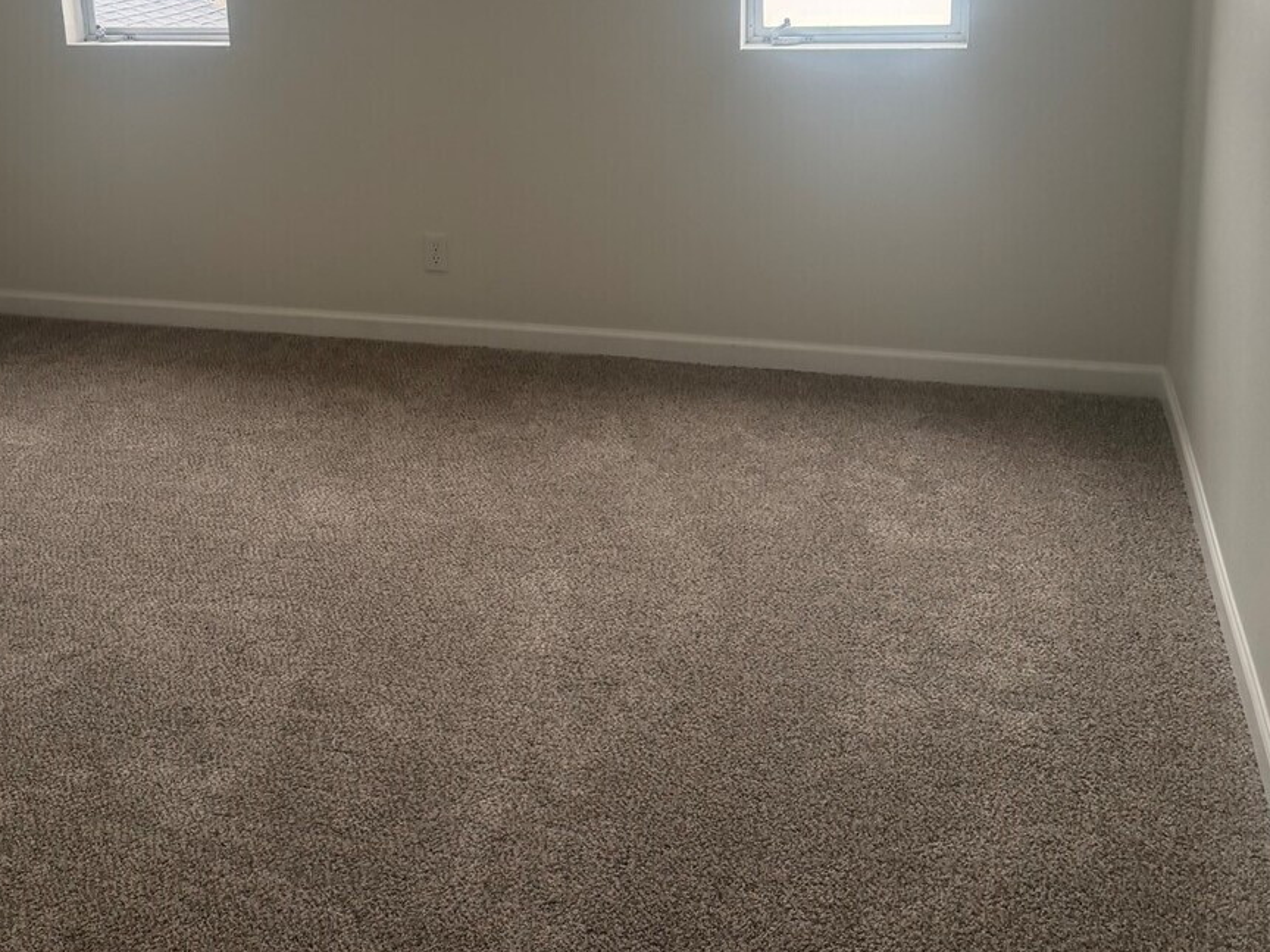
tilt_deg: -10.2
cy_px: 184
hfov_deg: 46.5
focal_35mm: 40
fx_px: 1468
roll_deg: +4.0
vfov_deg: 34.8
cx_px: 501
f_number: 1.78
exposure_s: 1/121
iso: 160
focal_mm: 6.76
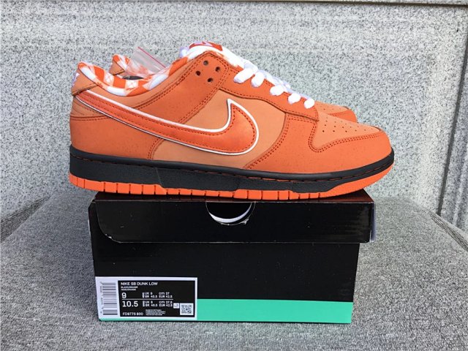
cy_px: 176
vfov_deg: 45.4
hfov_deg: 58.4
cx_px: 234
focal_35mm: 31
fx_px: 419
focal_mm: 3.3
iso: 25
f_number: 2.4
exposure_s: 1/145
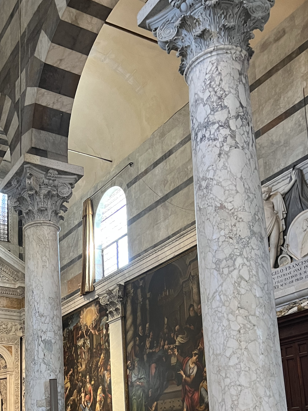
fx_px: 546
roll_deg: +0.8
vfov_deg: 39.0
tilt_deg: +11.6
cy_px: 350
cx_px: 44
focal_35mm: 46
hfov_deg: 30.4
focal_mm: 5.7
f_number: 1.5
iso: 400
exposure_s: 1/33
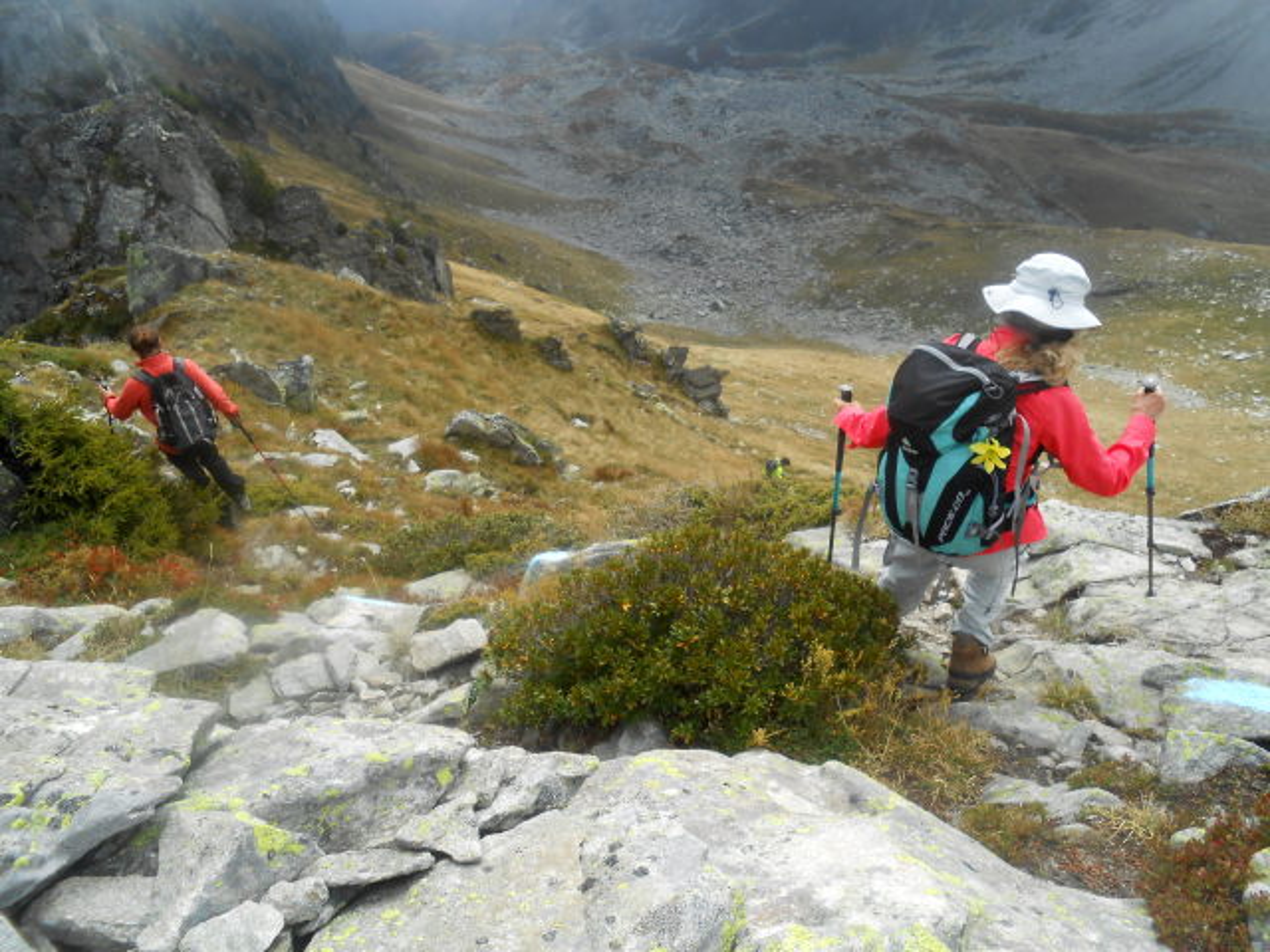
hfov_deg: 67.3
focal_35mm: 26
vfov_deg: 53.1
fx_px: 954
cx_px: 635
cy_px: 476
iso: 80
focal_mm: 4.6
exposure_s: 1/500
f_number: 3.5
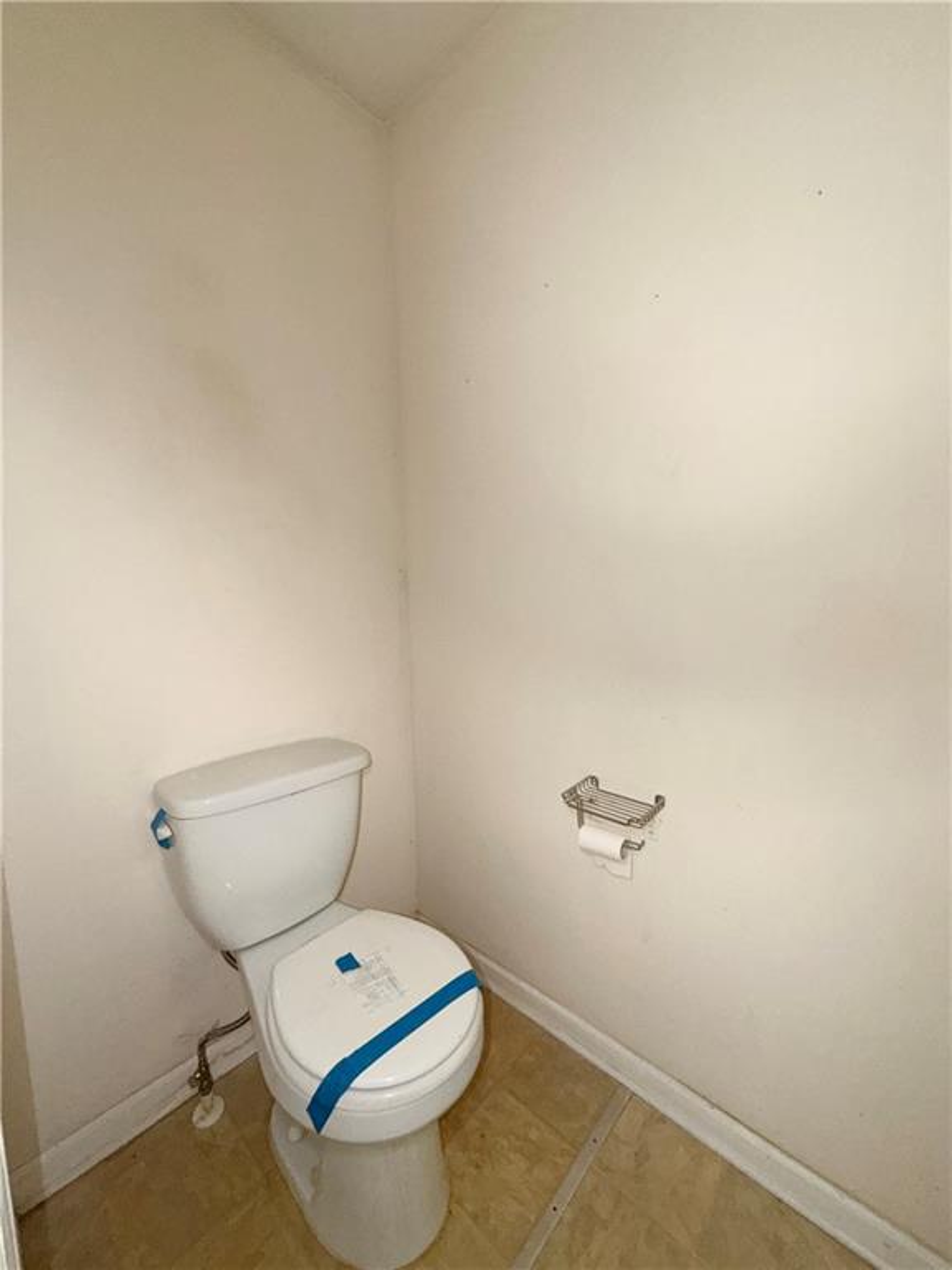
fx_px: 513
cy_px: 635
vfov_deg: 102.1
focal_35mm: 14
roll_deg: +1.7
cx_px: 476
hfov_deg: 85.7
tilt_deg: -6.7
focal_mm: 2.22
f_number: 2.2
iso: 100
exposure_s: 1/72
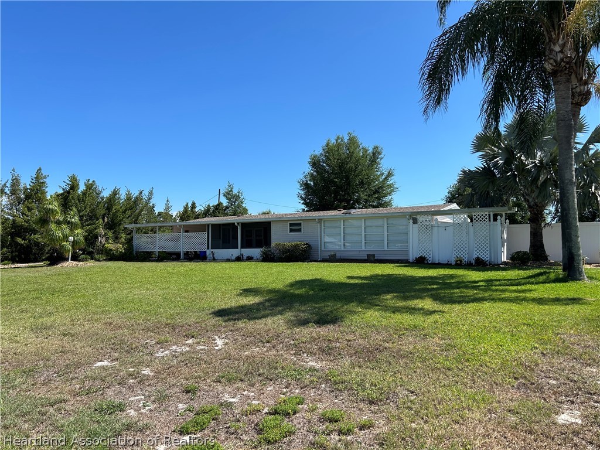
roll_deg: +0.6
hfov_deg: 67.3
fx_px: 451
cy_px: 225
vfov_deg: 53.1
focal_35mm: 26
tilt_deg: +2.4
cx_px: 300
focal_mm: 5.7
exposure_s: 1/3571
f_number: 1.5
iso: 50
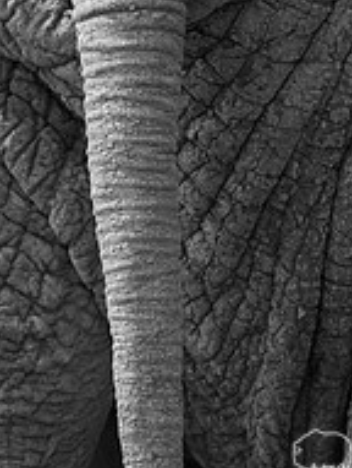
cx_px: 181
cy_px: -74
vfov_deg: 1.5
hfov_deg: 1.1
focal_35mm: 1356
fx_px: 18324
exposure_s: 1/1000
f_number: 9
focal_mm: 600
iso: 1250
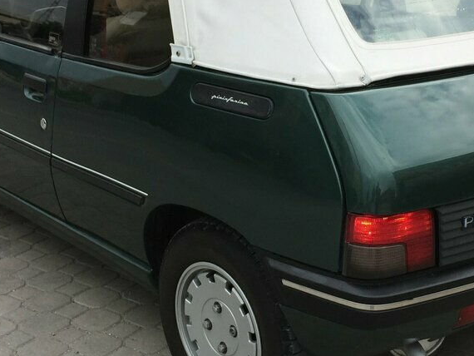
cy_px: 193
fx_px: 836
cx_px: 274
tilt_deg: -19.8
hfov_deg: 31.6
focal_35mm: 61
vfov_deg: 24.0
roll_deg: -0.4
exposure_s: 1/898
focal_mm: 4.15
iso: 32
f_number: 2.2
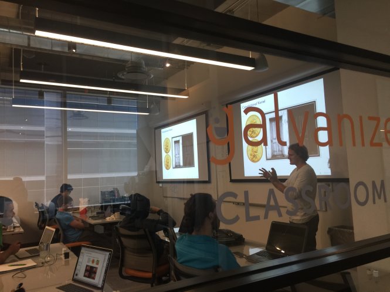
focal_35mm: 29
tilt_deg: +5.6
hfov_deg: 61.7
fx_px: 327
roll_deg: +2.2
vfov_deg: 48.2
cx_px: 195
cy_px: 146
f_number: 2.2
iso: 32
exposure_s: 1/15
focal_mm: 4.15
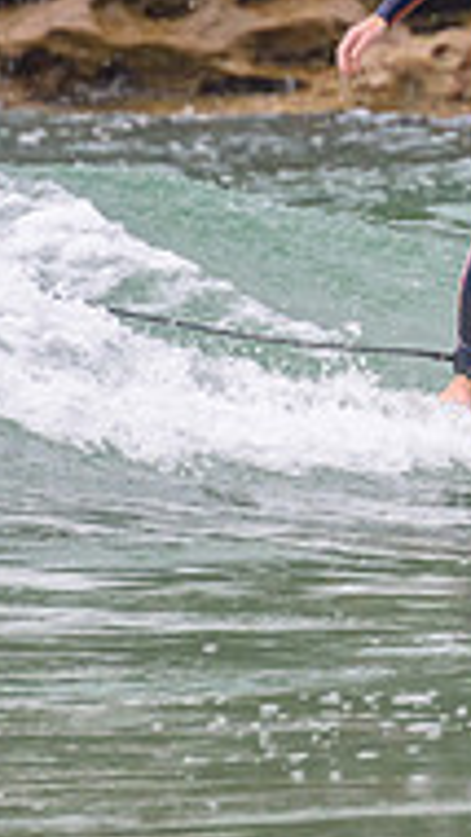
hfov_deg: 0.4
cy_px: -12
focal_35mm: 2729
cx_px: 859
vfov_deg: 0.8
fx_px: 60537
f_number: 11
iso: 2000
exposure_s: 1/1250
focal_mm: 800
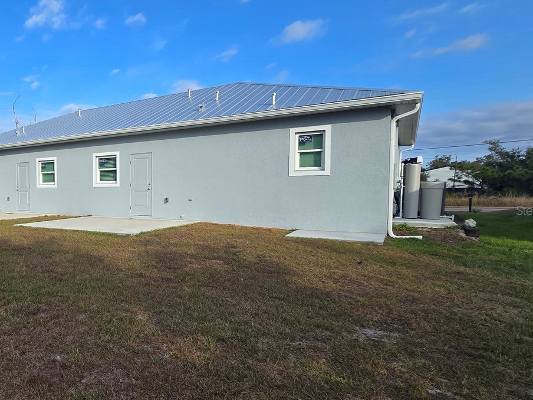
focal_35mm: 23
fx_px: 354
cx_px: 100
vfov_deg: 58.9
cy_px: 210
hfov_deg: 66.5
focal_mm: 2.2
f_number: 2.2
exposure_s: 1/1433
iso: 50
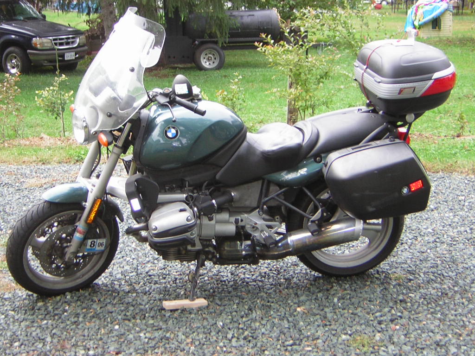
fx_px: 851
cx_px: 238
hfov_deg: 31.2
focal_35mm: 62
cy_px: 178
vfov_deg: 23.7
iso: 50
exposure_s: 1/34.8
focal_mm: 8.1
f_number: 3.4
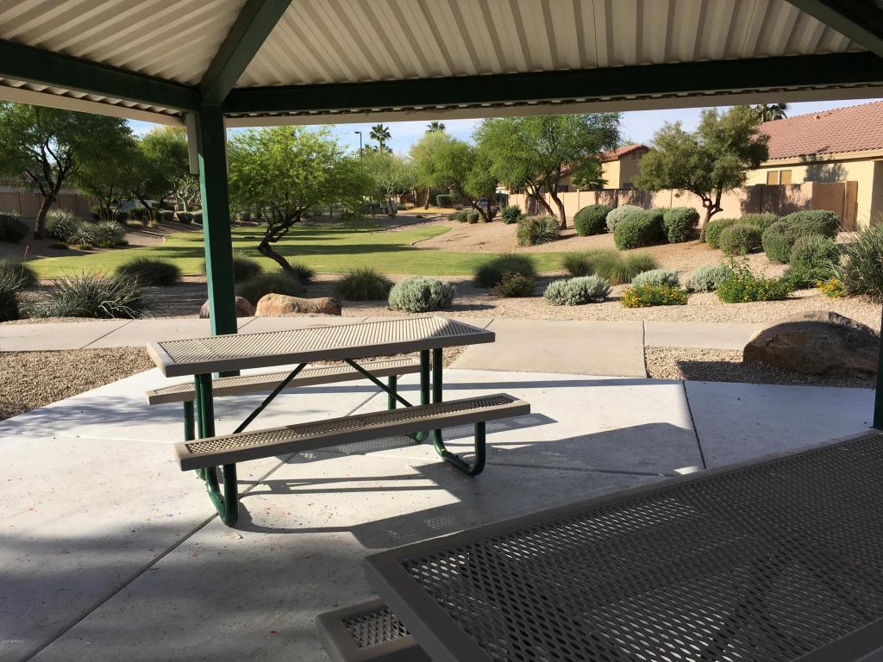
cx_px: 442
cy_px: 331
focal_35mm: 29
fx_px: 740
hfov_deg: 61.7
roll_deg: +0.6
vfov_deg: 48.2
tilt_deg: -8.8
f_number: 2.2
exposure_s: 1/1479
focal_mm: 4.15
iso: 25
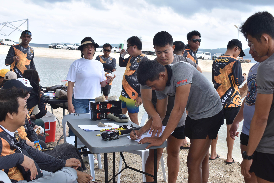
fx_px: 365
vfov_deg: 28.1
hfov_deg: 41.1
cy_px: 92
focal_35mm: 48
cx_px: 137
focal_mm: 32
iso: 100
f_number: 5.6
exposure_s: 1/200
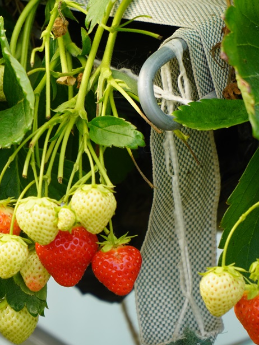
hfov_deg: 5.0
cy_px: 123
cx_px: 9
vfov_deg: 6.7
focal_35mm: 295
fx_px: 2942
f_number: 4.5
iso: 100
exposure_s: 1/200
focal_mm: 105
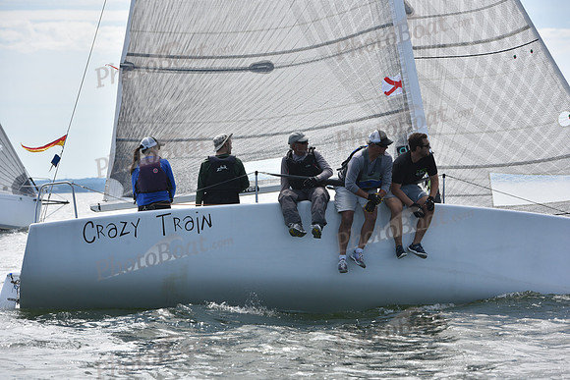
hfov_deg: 12.1
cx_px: 285
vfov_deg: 8.1
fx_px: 2692
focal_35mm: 170
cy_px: 190
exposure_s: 1/1000
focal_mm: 170
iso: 320
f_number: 9
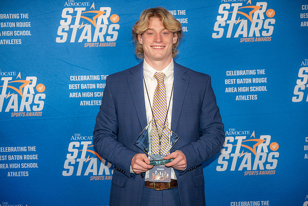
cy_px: 103
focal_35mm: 68
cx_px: 154
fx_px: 582
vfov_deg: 20.0
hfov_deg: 29.6
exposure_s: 1/200
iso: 400
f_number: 3.2
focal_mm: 68
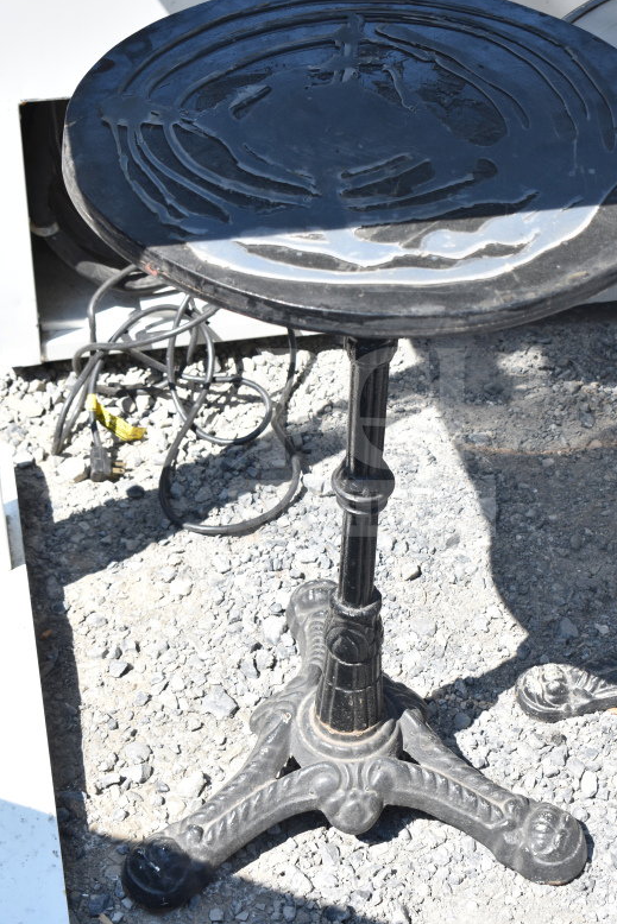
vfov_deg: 30.1
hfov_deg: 20.3
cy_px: 442
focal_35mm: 67
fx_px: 1722
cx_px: 361
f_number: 7.1
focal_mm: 38
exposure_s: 1/200
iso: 200
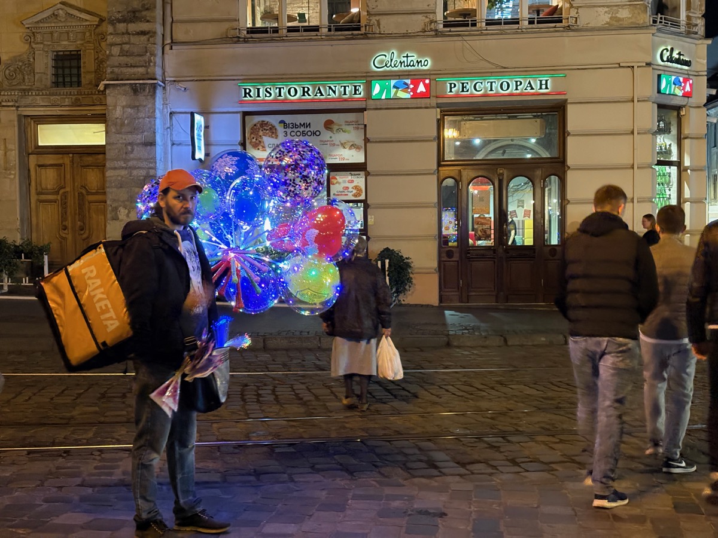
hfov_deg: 36.8
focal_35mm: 52
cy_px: 269
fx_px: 1079
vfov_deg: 28.0
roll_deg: +0.5
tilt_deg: -2.2
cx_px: 359
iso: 400
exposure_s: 1/20
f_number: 1.6
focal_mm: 5.96
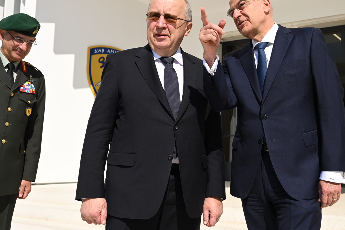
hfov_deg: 42.6
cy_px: 108
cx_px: 221
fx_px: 438
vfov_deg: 29.4
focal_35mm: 46
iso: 100
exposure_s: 1/500
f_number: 7.1
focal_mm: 31.5
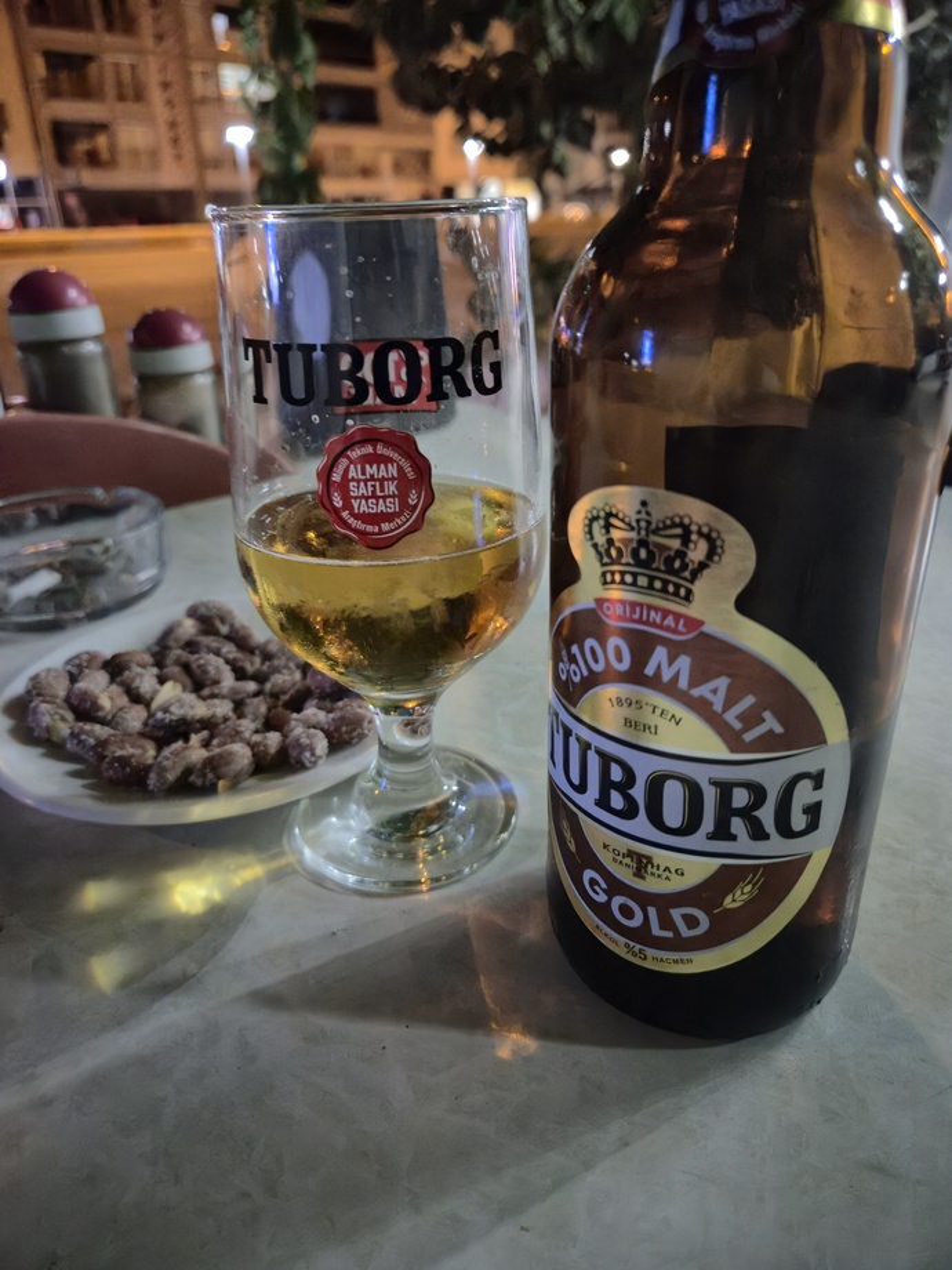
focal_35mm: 23
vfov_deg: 73.9
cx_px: 476
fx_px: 843
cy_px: 635
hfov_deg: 58.9
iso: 1000
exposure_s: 1/12.5
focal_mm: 5.4
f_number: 1.8
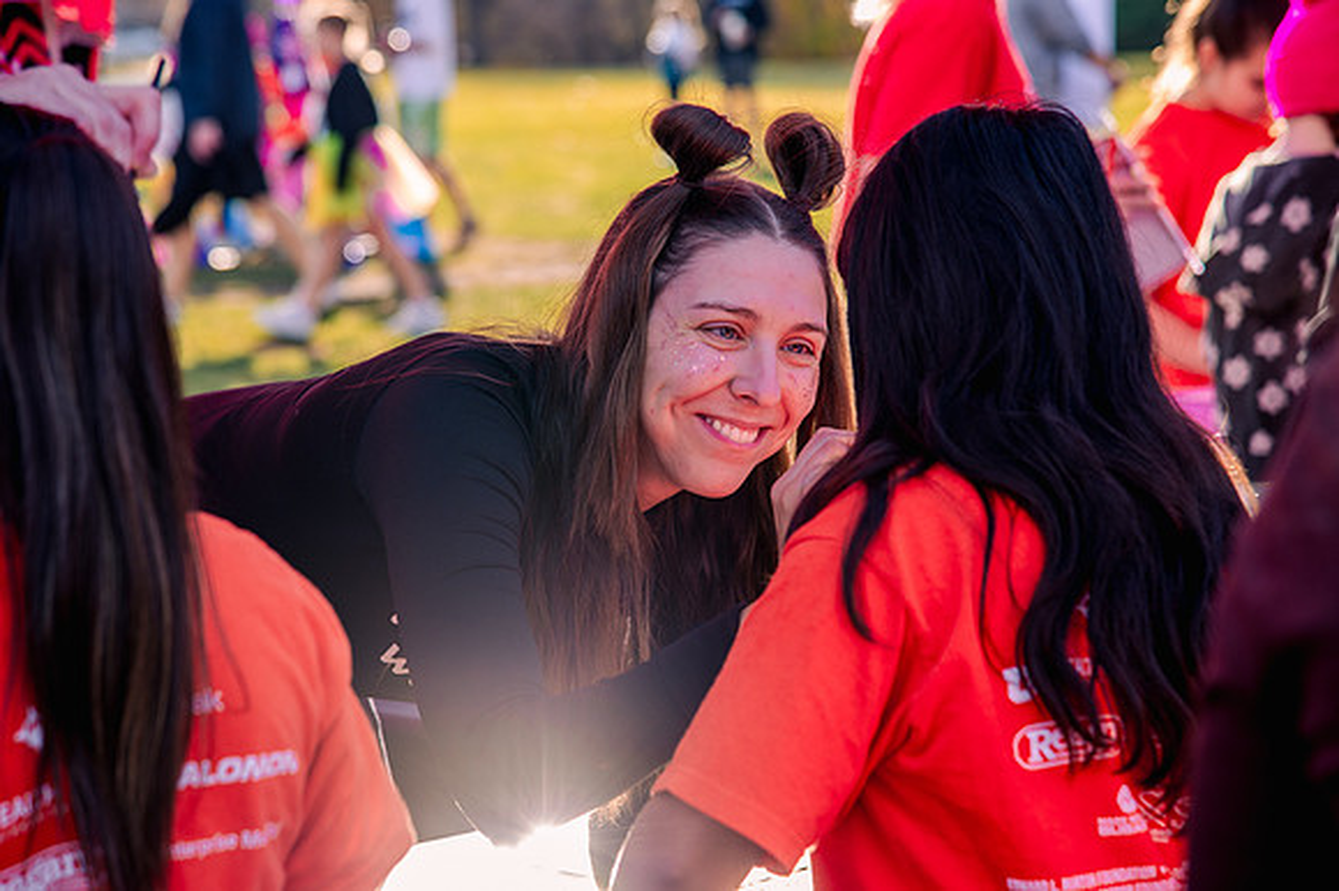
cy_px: 446
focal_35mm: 120
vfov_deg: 11.4
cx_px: 670
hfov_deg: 17.1
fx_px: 4461
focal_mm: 120
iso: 250
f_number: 5.6
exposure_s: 1/200
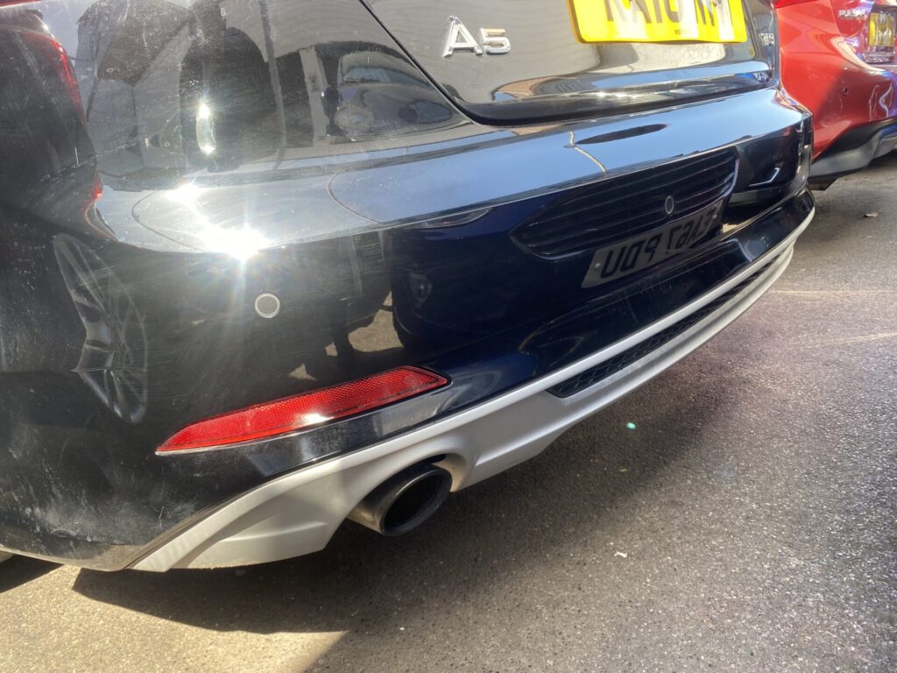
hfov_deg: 67.3
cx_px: 448
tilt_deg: -20.6
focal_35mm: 26
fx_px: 674
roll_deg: +6.3
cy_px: 336
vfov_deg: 53.1
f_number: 1.8
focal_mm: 4.25
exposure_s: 1/121
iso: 32
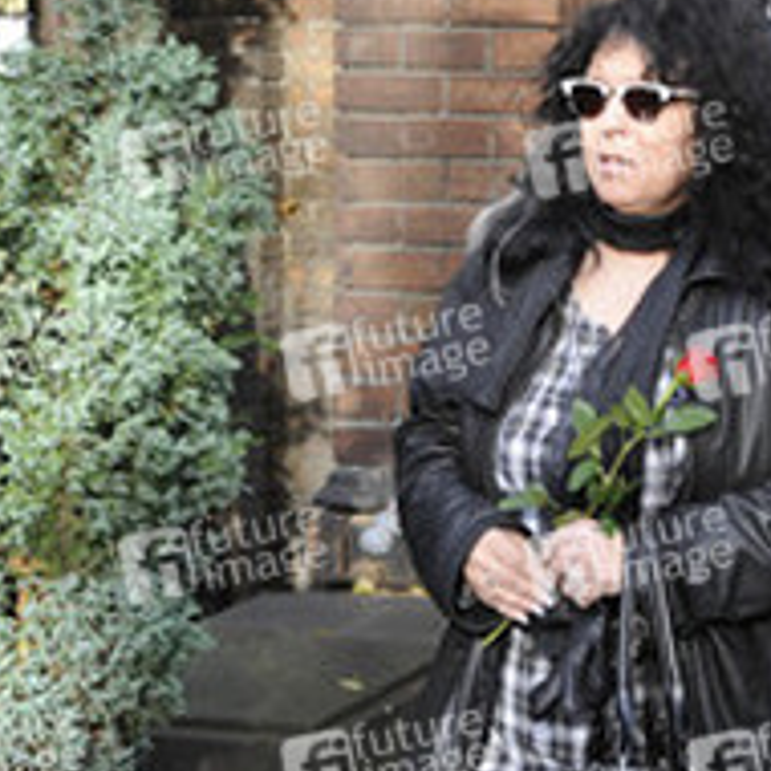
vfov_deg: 14.4
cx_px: 684
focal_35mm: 121
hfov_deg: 14.3
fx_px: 3049
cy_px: 252
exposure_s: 1/160
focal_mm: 60
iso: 640
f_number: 6.3
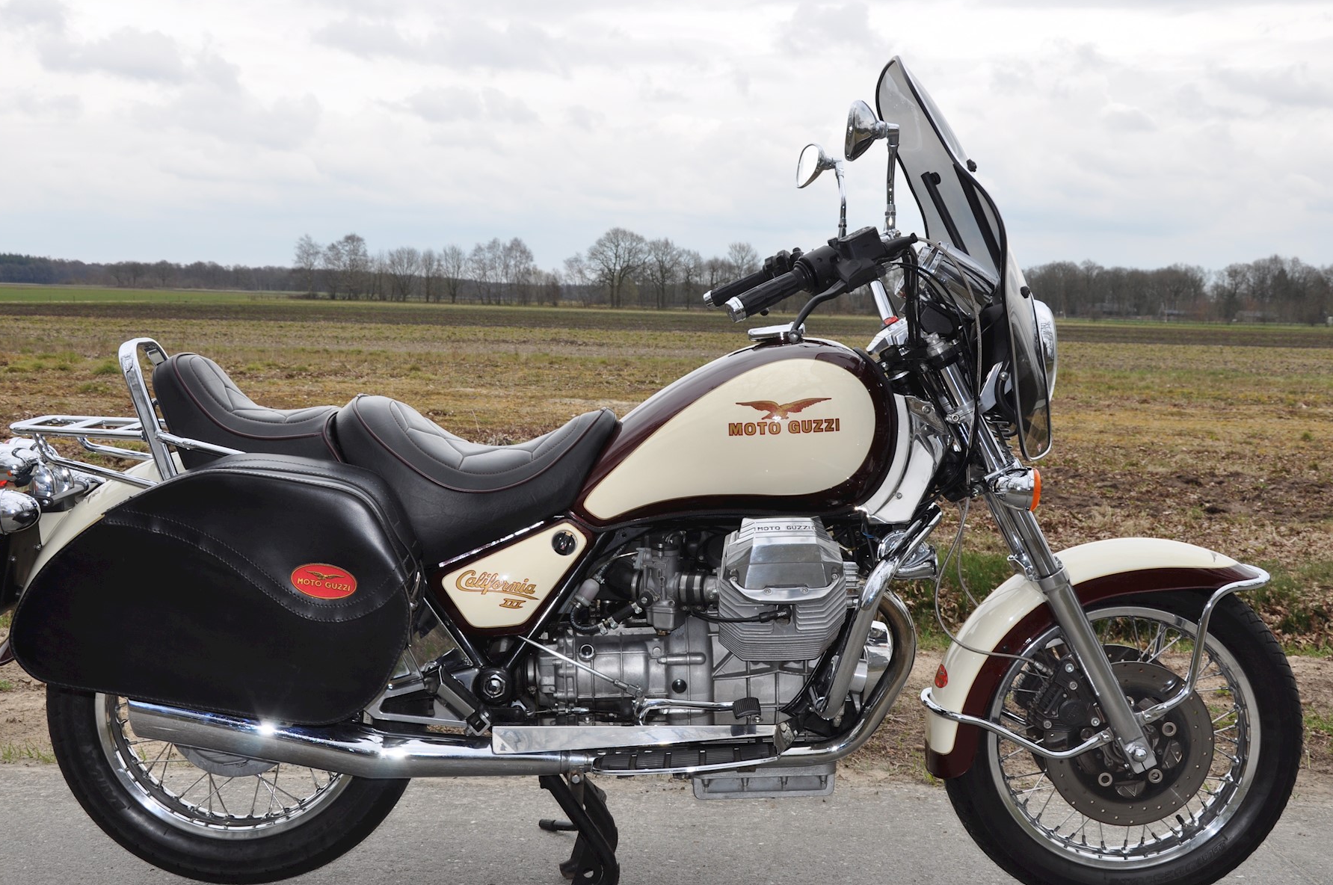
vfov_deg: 31.8
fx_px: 1553
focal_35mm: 42
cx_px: 648
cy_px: 468
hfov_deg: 46.4
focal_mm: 26
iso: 200
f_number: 10
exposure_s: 1/200
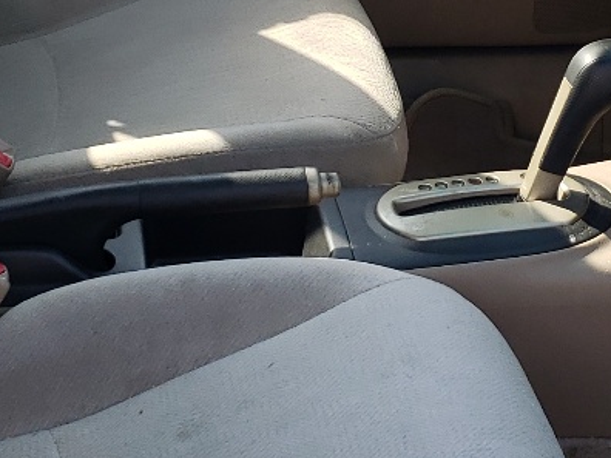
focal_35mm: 105
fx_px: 1853
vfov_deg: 14.0
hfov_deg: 18.6
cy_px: 86
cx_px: 457
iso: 50
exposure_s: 1/667
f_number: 1.5
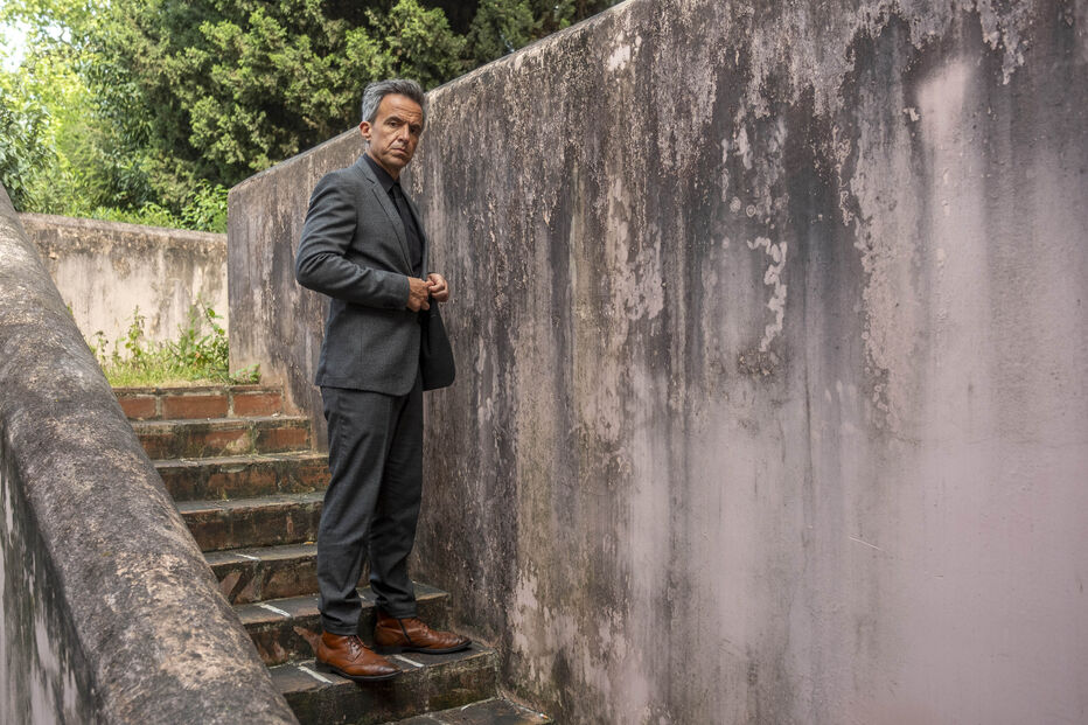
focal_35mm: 36
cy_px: 362
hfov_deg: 53.1
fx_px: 1088
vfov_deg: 36.9
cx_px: 544
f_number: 2.8
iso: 320
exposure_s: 1/400
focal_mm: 24.2
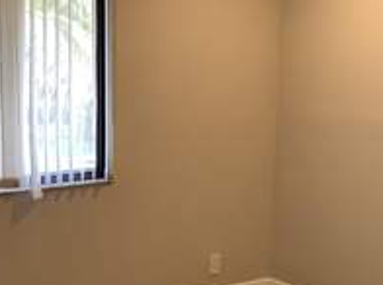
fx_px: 839
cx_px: 104
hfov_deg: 25.5
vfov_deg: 19.1
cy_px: 225
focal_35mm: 76
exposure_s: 1/50
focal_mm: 3.3
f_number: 2.4
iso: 64
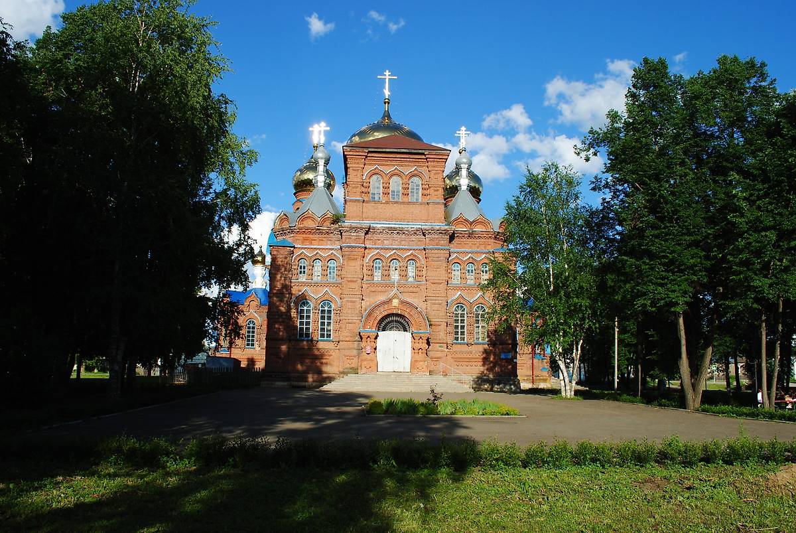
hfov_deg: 67.3
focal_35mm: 27
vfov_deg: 48.0
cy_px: 266
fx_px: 598
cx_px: 398
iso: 140
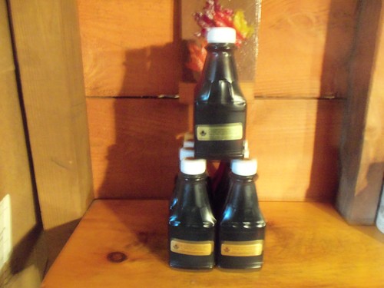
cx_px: 192
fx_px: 322
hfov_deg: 61.7
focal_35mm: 29
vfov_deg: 48.2
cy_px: 144
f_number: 3.4
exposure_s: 1/2
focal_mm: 5.2
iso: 400
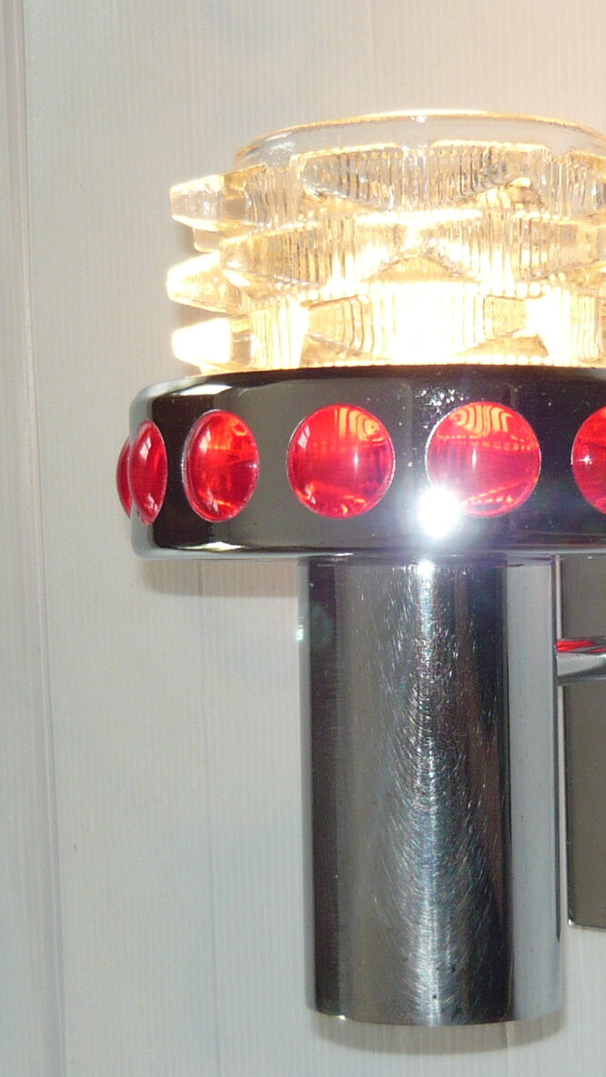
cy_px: 542
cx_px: 371
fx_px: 2228
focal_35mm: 78
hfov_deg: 15.5
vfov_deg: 27.2
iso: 100
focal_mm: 5.5
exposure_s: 1/125
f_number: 2.8
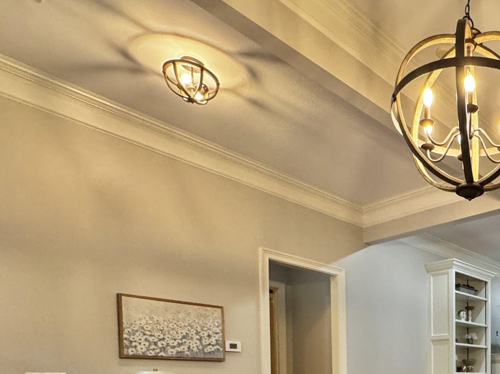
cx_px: 477
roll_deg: -0.2
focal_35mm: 32
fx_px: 462
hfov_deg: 48.8
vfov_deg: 37.6
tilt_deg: -2.2
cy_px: 402
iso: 400
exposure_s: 1/60
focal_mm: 2.22
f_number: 2.2
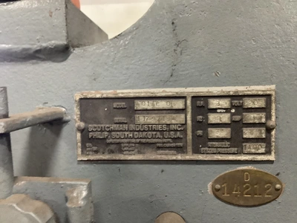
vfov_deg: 45.4
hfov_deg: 58.4
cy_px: 112
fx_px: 266
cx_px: 148
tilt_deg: -3.1
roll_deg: +1.2
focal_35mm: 31
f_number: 2.4
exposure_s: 1/30
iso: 800
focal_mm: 3.3
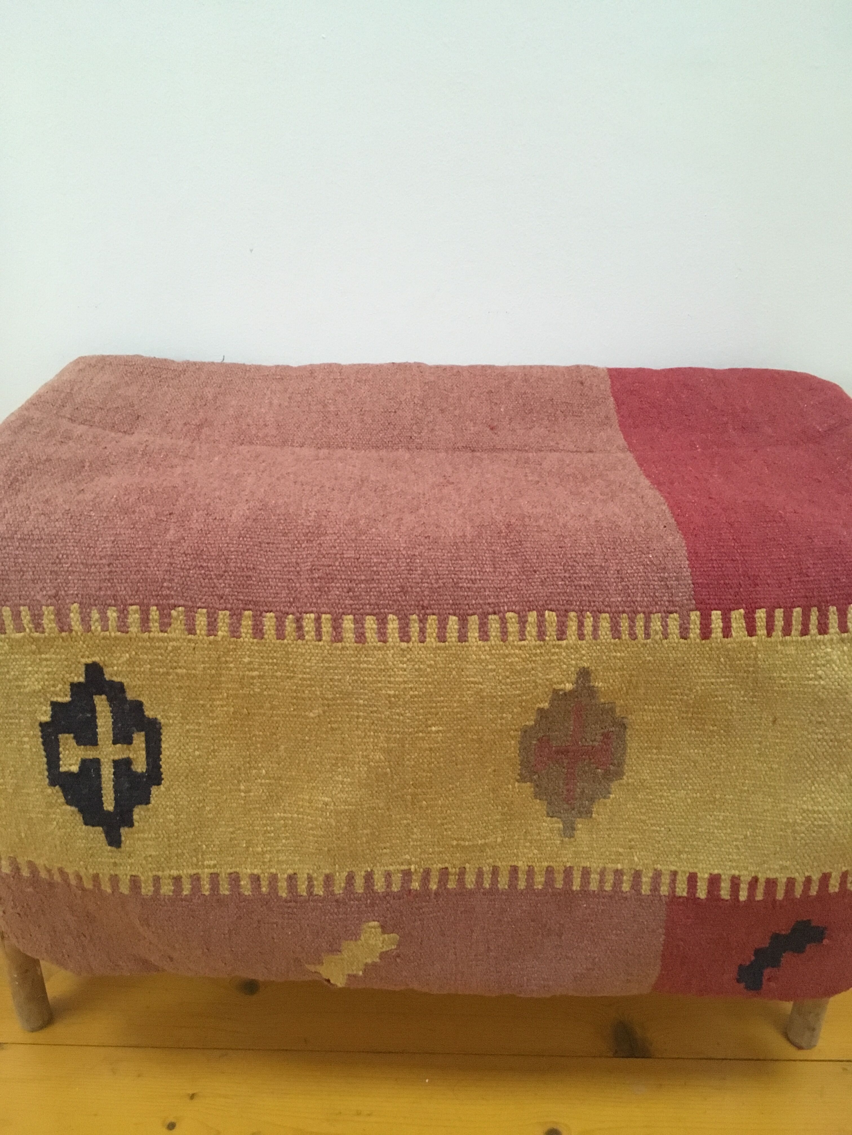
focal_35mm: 29
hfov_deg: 48.2
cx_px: 426
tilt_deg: -27.7
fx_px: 952
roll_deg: +0.2
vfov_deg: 61.7
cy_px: 568
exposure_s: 1/17
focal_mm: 4.15
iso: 320
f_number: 2.2
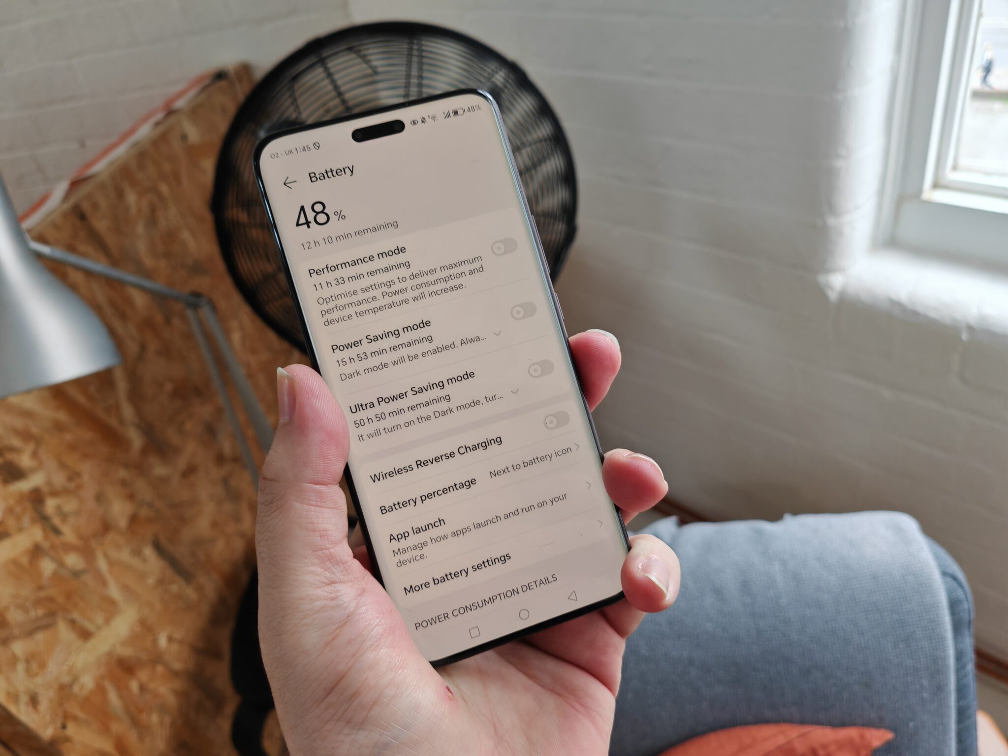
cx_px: 504
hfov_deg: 69.4
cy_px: 378
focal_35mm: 25
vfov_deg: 54.9
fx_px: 728
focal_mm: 5.3
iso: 50
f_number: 1.9
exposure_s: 1/100
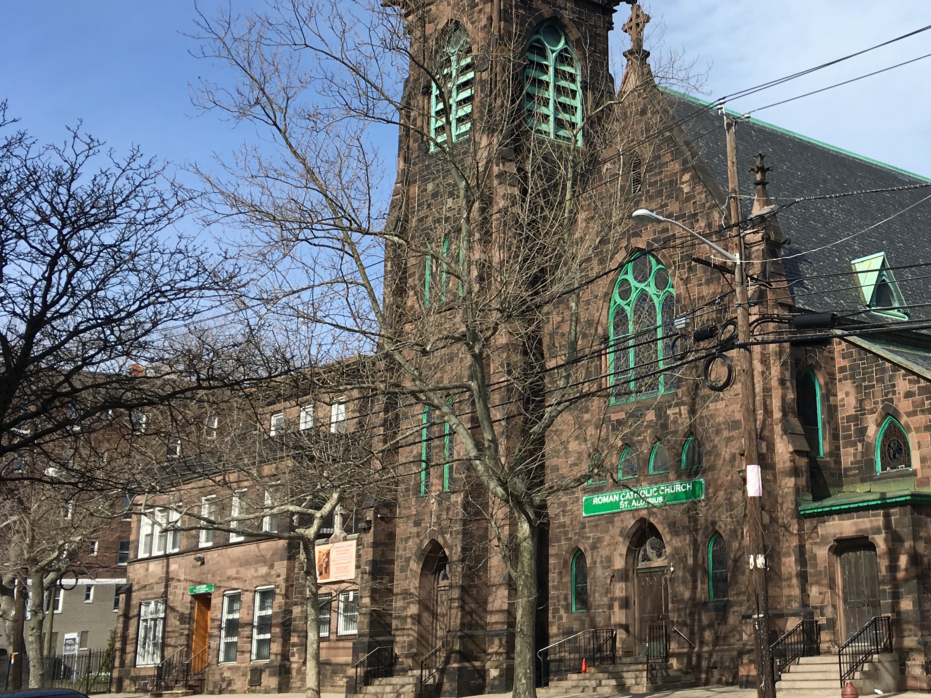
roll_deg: +2.8
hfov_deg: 36.6
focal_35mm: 50
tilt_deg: +17.0
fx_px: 1345
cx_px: 777
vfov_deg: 28.7
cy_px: 181
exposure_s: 1/1748
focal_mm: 4.15
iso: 25
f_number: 2.2
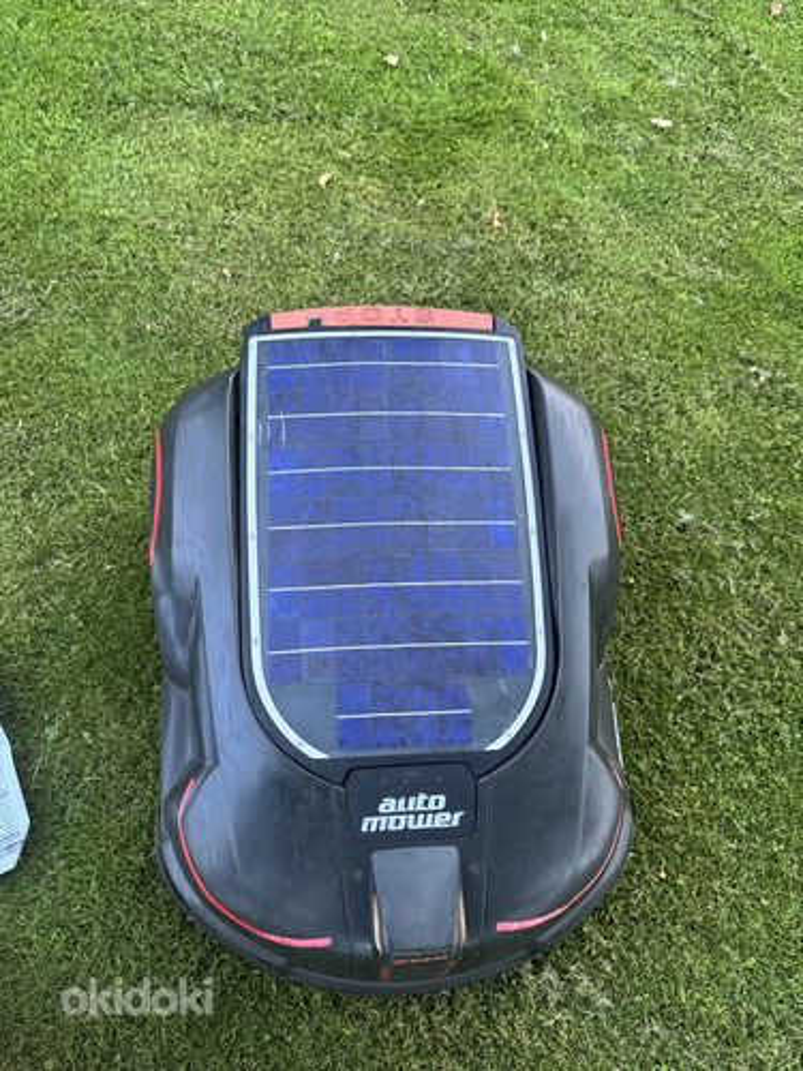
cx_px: 402
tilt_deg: -63.5
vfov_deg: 71.6
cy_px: 536
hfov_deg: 56.8
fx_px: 742
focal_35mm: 24
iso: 800
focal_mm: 6.76
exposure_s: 1/57
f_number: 1.78
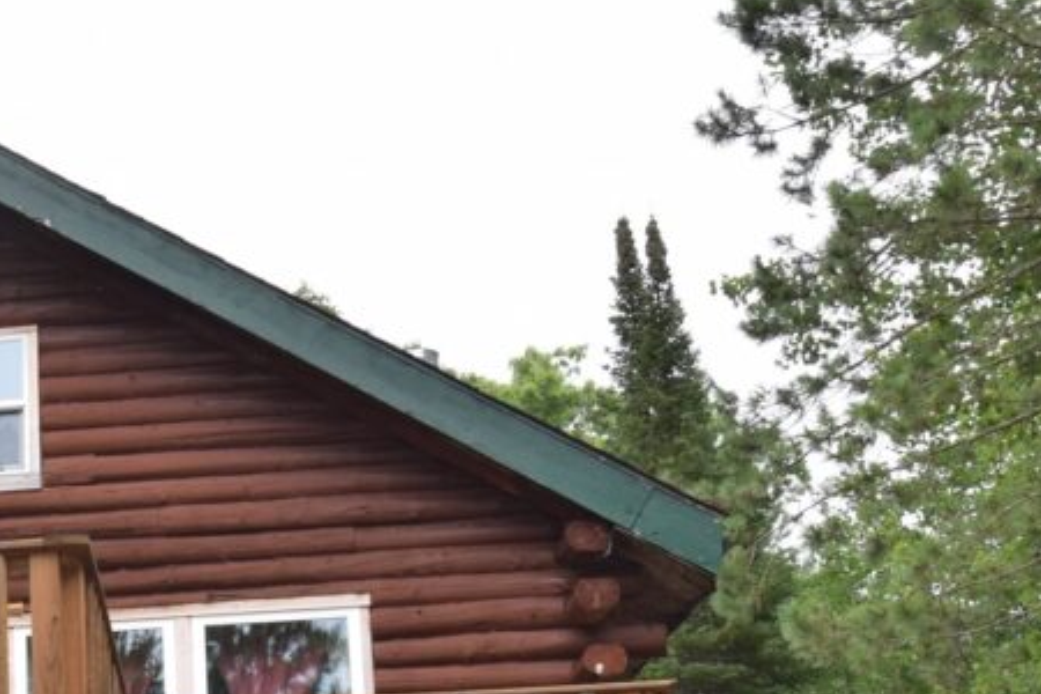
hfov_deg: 28.1
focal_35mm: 64
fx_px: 1851
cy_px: 675
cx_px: -153
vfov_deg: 20.6
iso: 320
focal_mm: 16
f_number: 9
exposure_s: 1/200
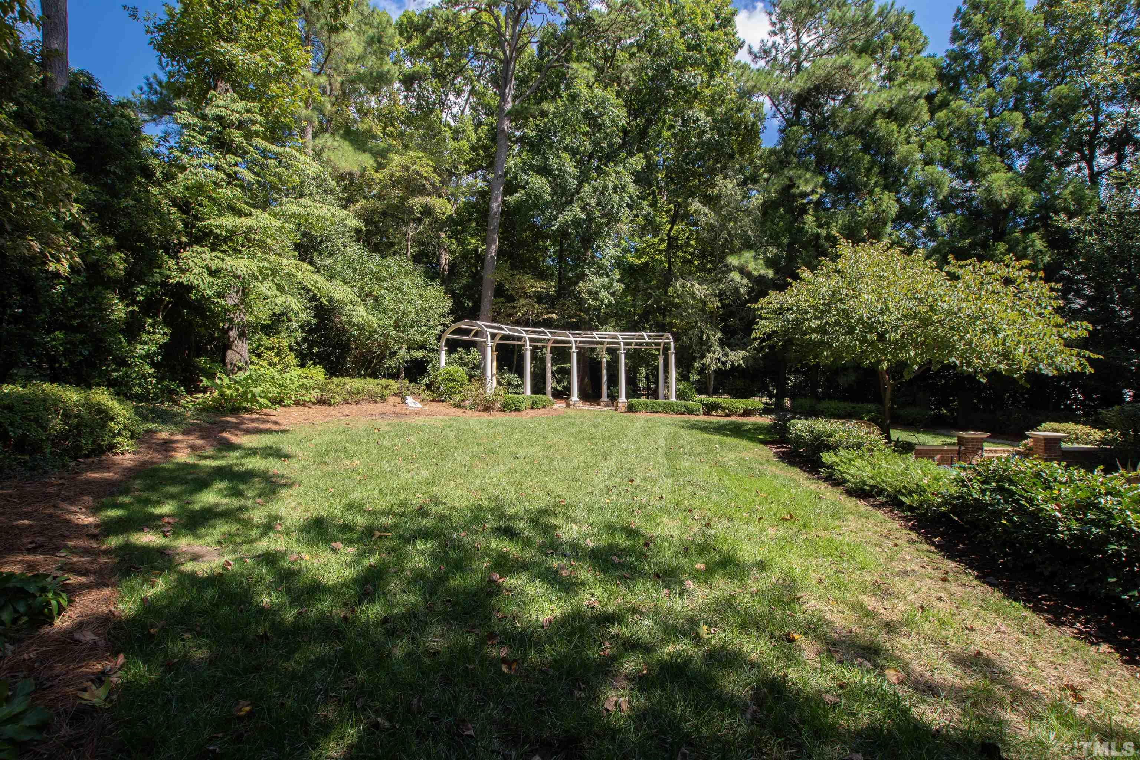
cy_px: 380
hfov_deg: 100.4
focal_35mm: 15
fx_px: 475
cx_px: 570
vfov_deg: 77.3
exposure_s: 1/60
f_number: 8
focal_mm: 10
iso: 100
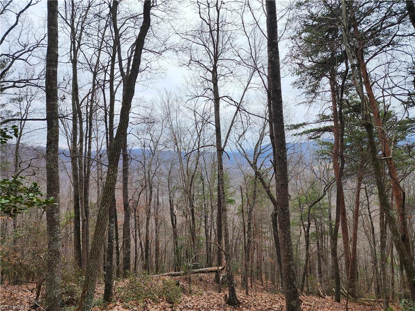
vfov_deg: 58.9
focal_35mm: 23
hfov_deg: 73.9
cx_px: 208
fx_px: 276
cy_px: 156
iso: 64
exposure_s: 1/180
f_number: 1.8
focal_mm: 6.4
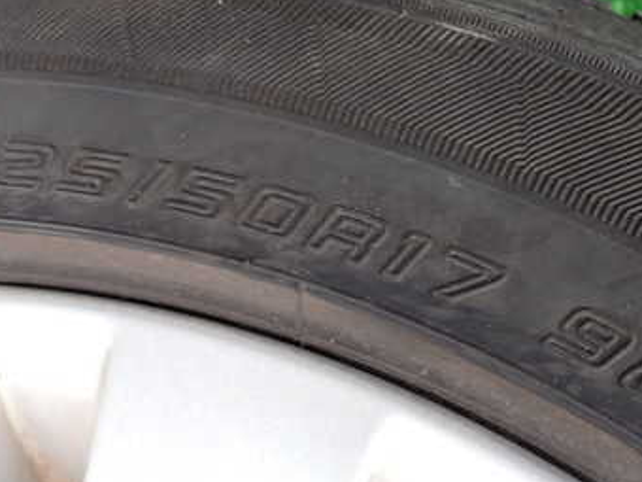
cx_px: 393
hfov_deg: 36.0
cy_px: 314
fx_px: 983
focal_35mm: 53
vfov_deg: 27.4
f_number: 2.3
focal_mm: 5.4
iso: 320
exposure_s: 1/320
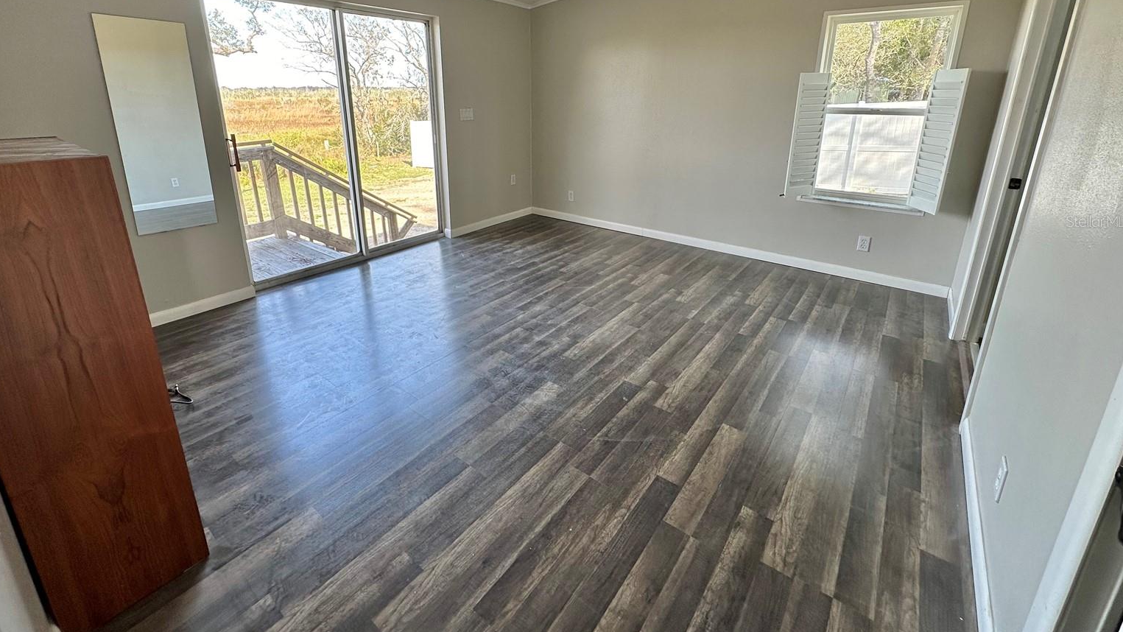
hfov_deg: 99.3
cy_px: 221
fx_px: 476
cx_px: 546
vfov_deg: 65.7
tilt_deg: -15.5
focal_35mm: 16
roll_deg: -0.9
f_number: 2.2
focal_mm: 2.22
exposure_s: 1/105
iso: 40
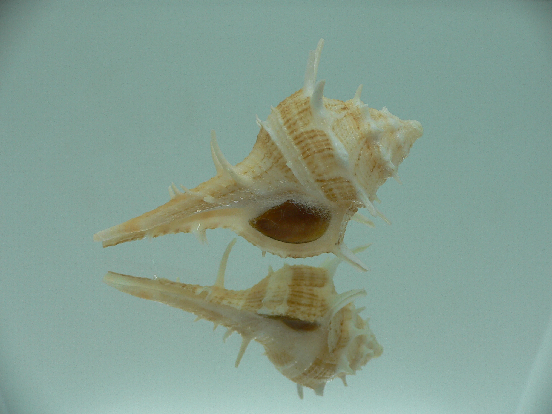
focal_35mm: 35
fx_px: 558
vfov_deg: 40.7
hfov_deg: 52.6
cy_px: 207
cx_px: 276
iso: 80
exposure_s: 1/80
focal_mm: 4.6
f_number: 2.8
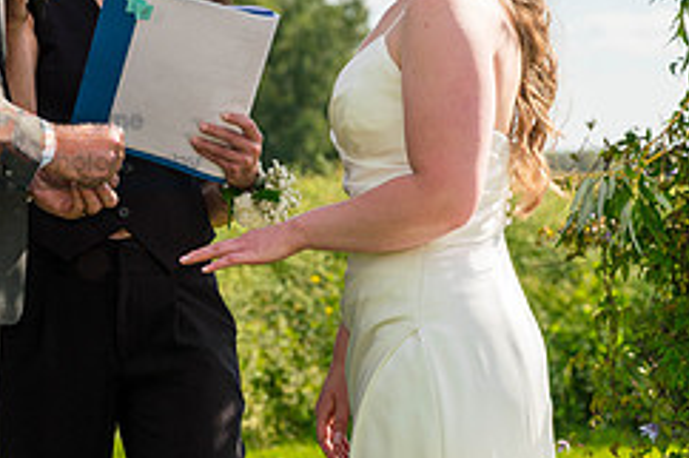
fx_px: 2984
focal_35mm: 156
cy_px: 147
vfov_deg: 8.8
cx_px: 88
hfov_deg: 13.1
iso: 400
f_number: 4.5
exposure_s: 1/1600
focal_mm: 65
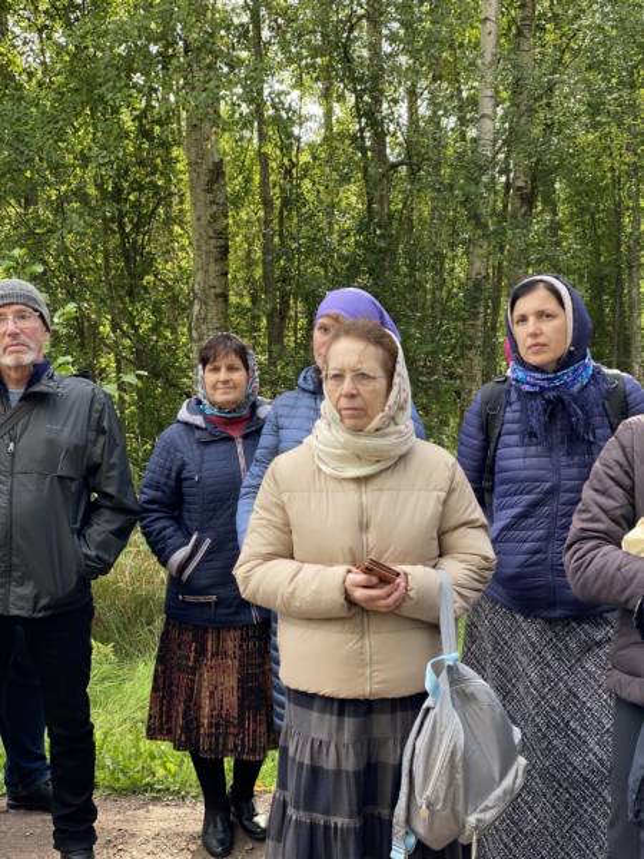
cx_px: 322
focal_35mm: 52
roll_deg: -1.0
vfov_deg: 36.8
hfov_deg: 28.0
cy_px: 430
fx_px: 1290
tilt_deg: -5.4
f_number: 2
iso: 32
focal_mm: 6
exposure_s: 1/122
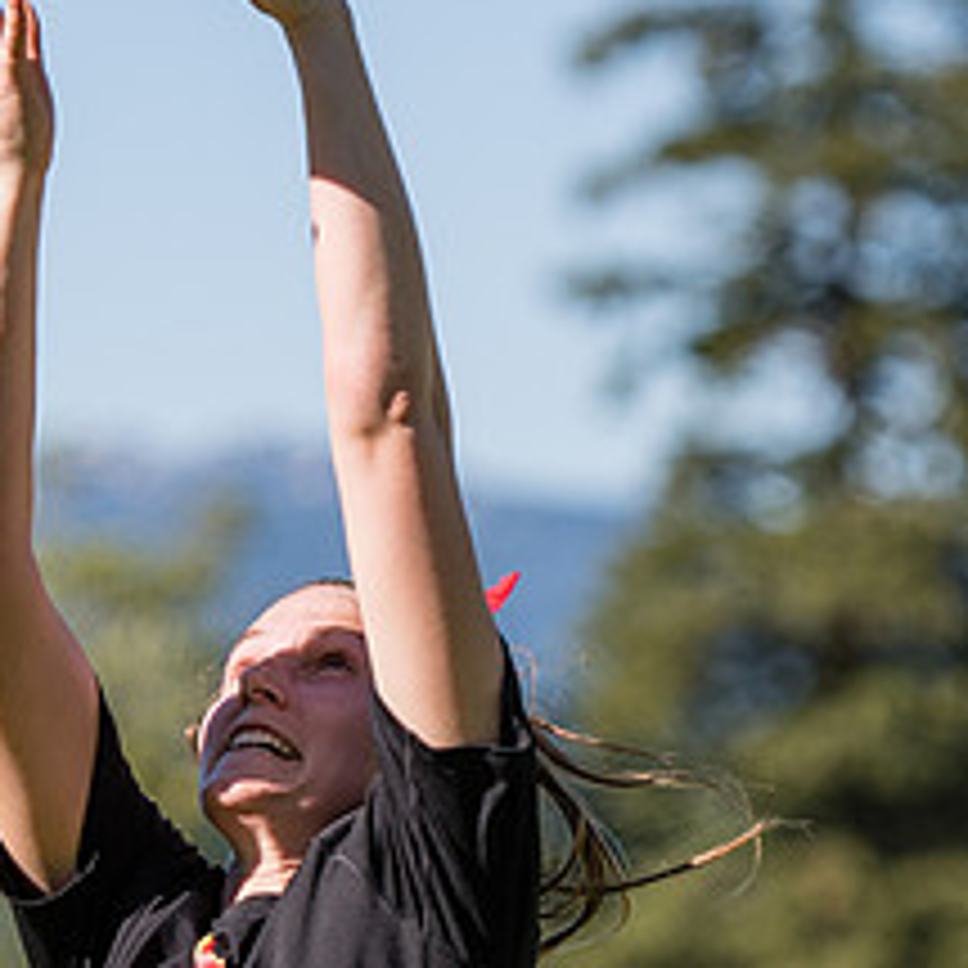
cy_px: 651
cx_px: 144
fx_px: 13066
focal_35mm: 413
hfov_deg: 4.2
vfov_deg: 4.2
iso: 100
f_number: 2.8
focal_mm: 120
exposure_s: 1/2000
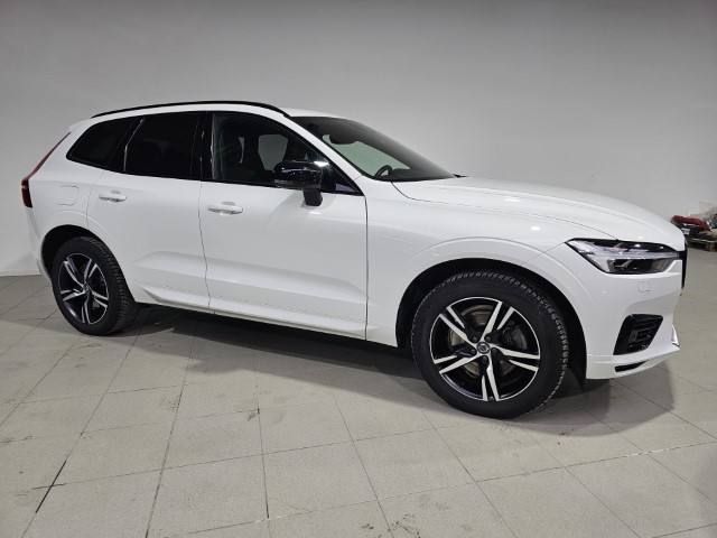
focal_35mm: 23
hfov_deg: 73.9
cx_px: 358
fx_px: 476
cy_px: 269
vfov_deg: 58.9
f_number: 1.7
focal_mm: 6.3
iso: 80
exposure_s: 1/190
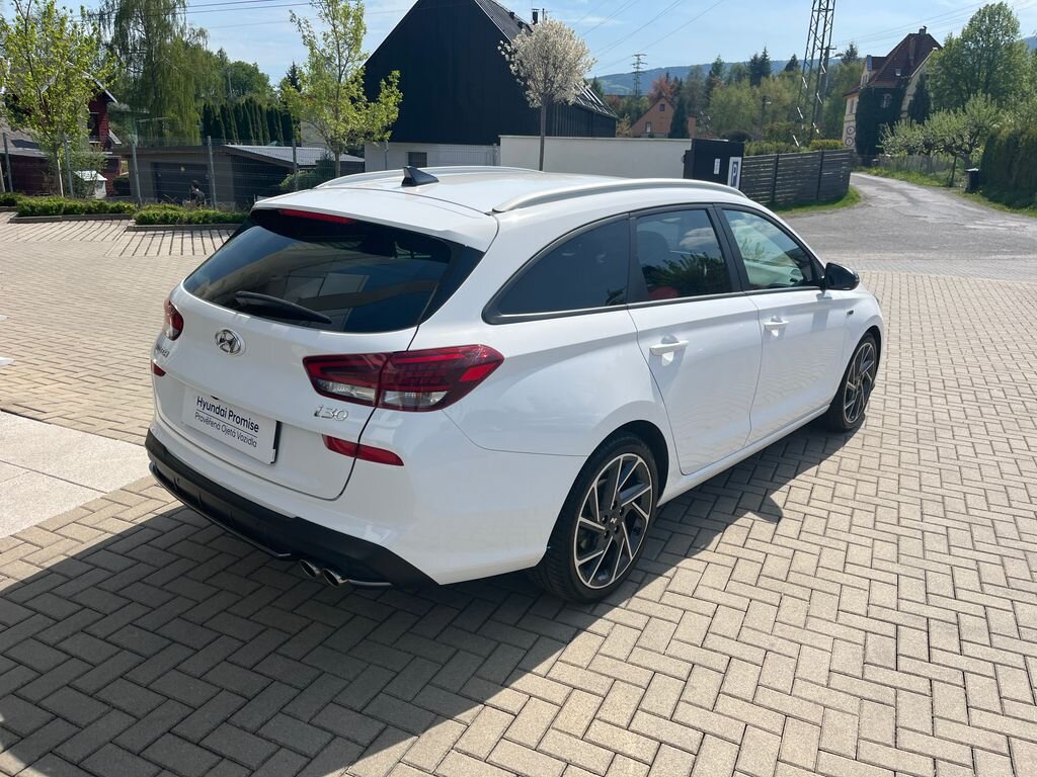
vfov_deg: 53.1
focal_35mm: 26
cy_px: 388
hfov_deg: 67.3
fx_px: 779
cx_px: 518
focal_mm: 5.1
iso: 50
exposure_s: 1/4149
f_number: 1.6
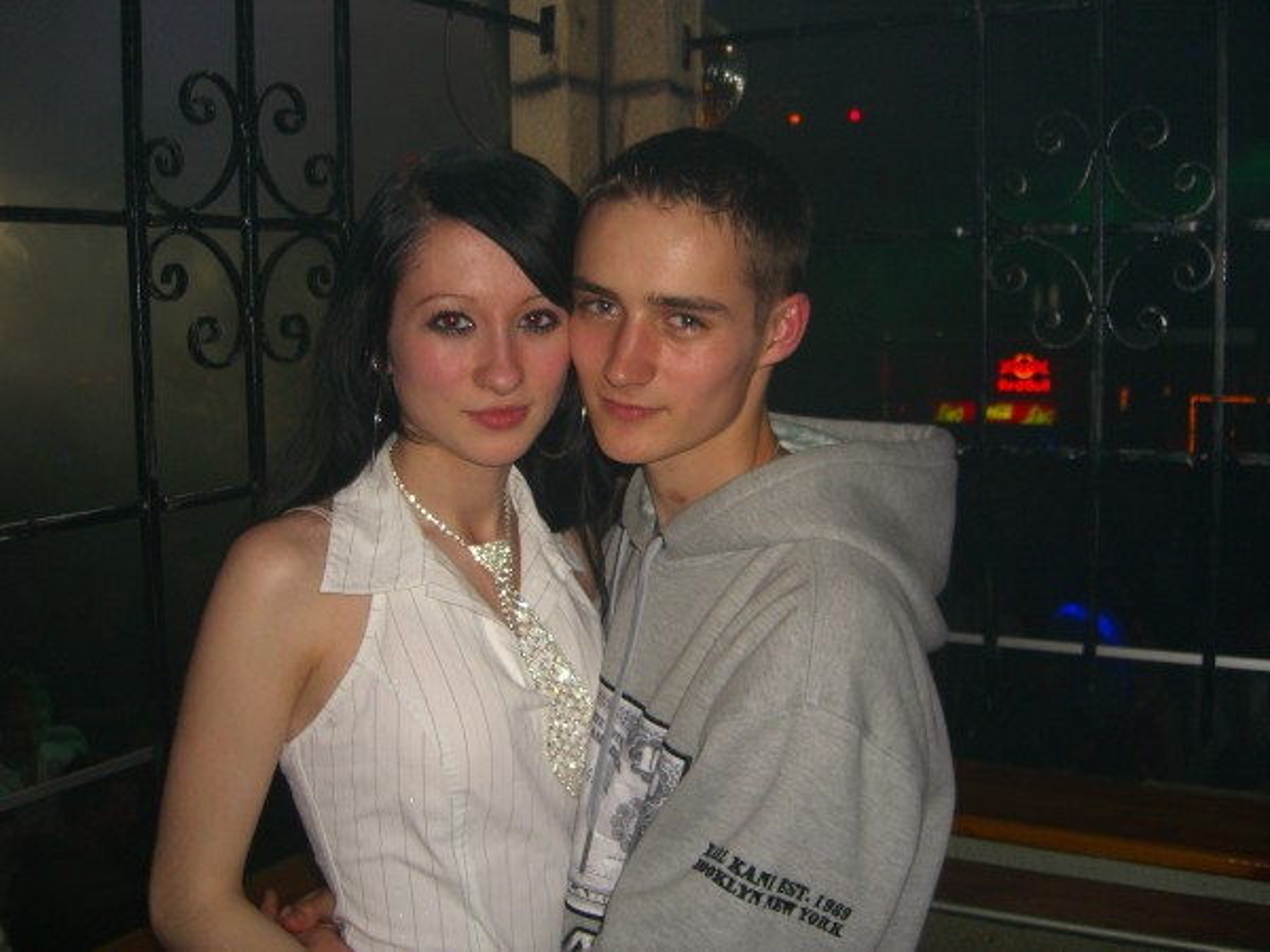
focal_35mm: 38
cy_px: 476
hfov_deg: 49.0
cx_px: 635
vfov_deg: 37.7
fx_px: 1394
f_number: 2.8
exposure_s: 1/60
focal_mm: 7.9
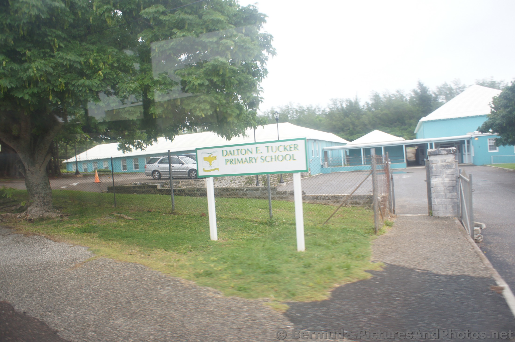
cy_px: 171
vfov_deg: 53.0
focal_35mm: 24
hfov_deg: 73.8
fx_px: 343
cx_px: 258
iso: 250
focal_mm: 16
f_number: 4
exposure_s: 1/250
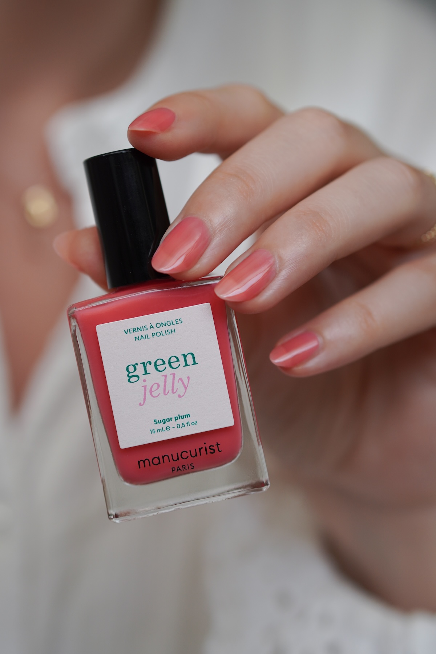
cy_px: 327
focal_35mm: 75
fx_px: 1362
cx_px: 218
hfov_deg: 18.2
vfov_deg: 27.0
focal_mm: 50
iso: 200
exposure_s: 1/400
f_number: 2.8
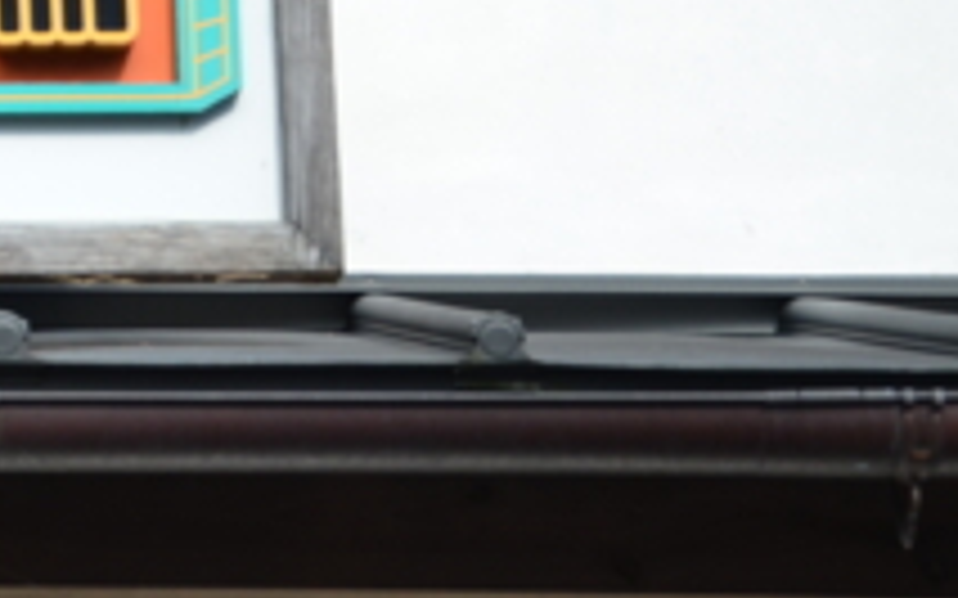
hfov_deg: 9.9
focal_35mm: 201
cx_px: -706
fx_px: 5244
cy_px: -301
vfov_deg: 6.4
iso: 200
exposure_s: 1/320
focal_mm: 35
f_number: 5
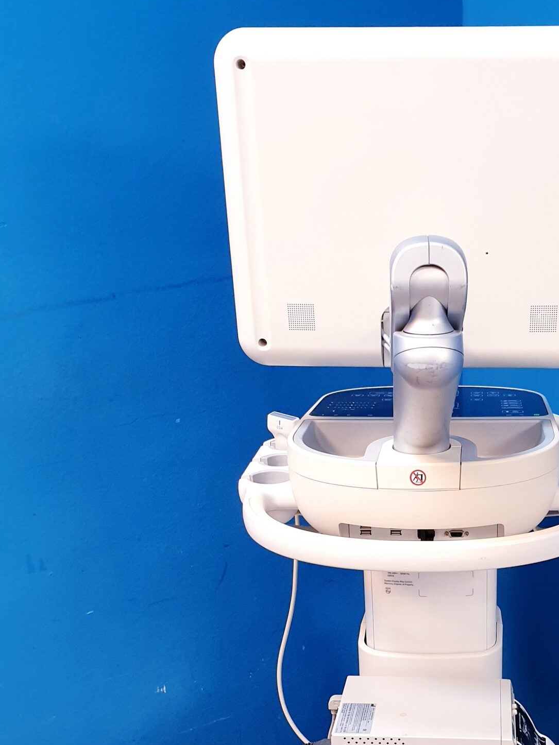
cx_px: 420
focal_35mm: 46
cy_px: 553
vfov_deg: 40.2
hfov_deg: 31.0
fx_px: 991
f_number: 2.4
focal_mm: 4.3
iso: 250
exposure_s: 1/50
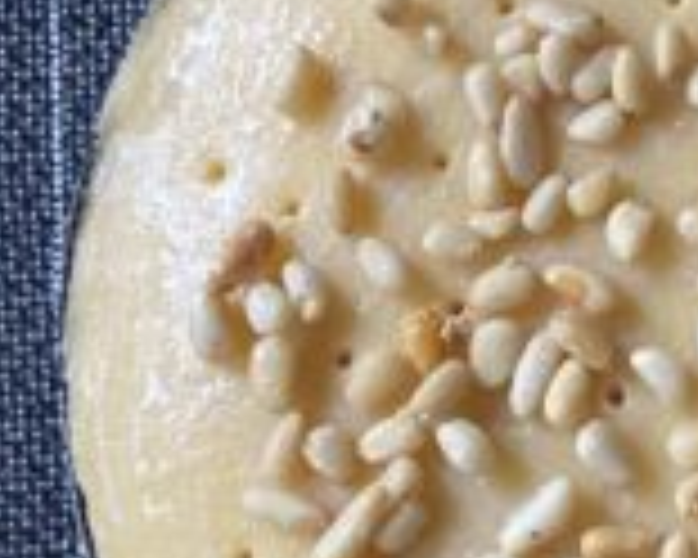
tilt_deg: -79.6
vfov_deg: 14.1
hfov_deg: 17.0
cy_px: 279
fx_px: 2252
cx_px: 772
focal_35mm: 109
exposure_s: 1/50
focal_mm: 4.25
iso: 400
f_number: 1.8
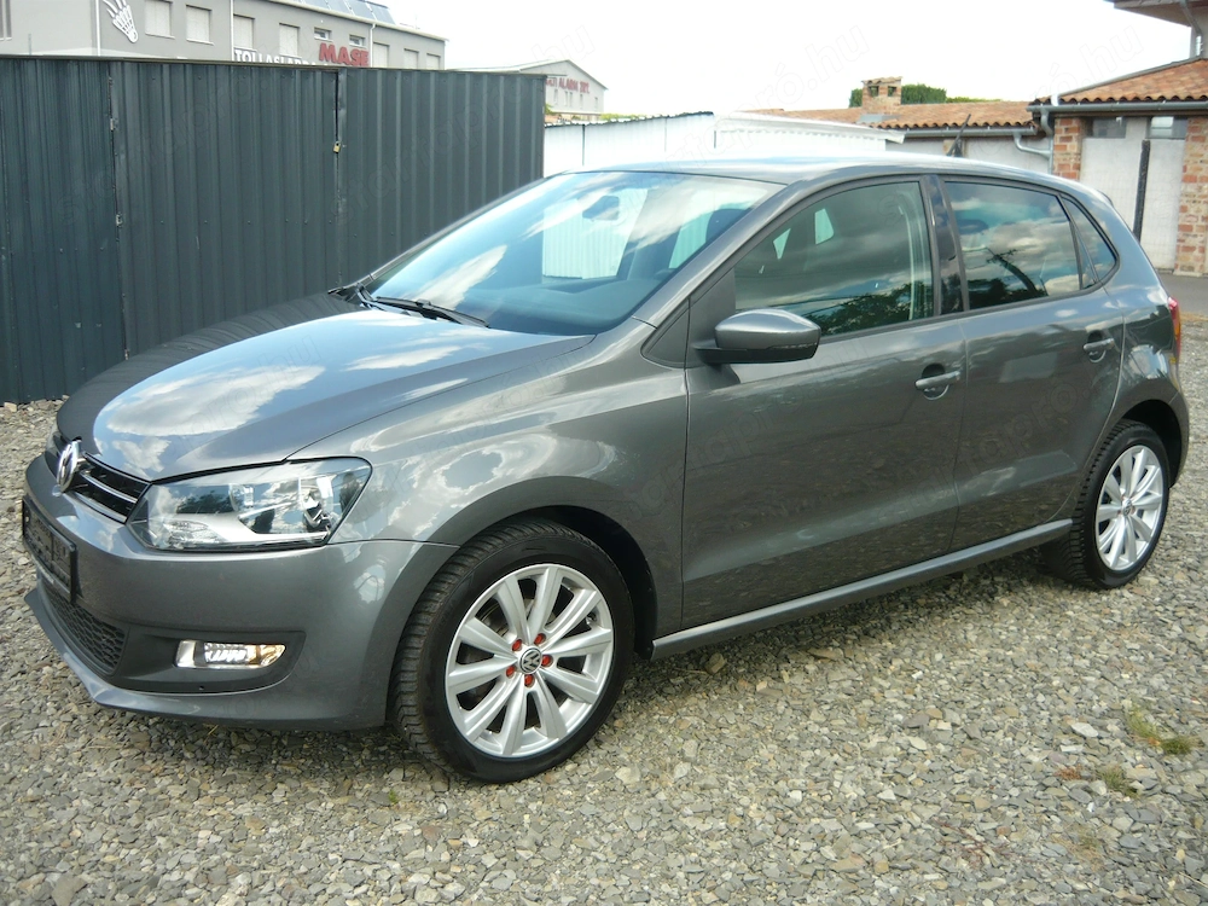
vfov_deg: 42.9
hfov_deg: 55.4
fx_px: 1152
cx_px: 604
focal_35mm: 33
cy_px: 453
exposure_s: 1/320
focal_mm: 5.5
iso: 100
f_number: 2.8
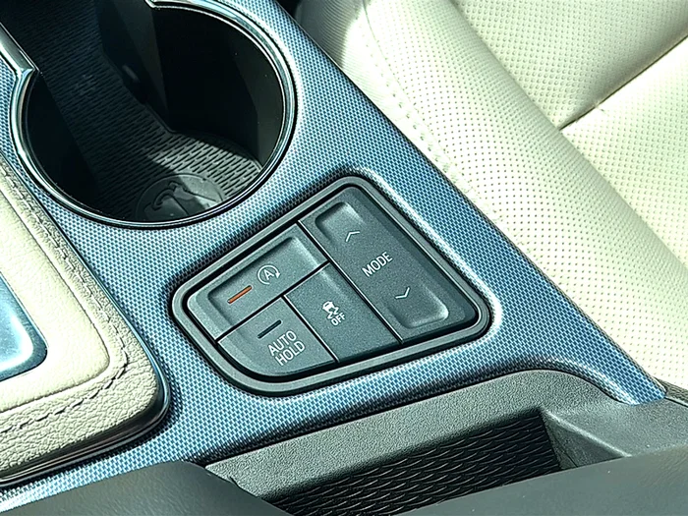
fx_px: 795
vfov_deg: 36.0
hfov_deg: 46.8
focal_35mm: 40
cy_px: 258
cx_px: 344
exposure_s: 1/2165
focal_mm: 6.86
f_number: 1.78
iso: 80
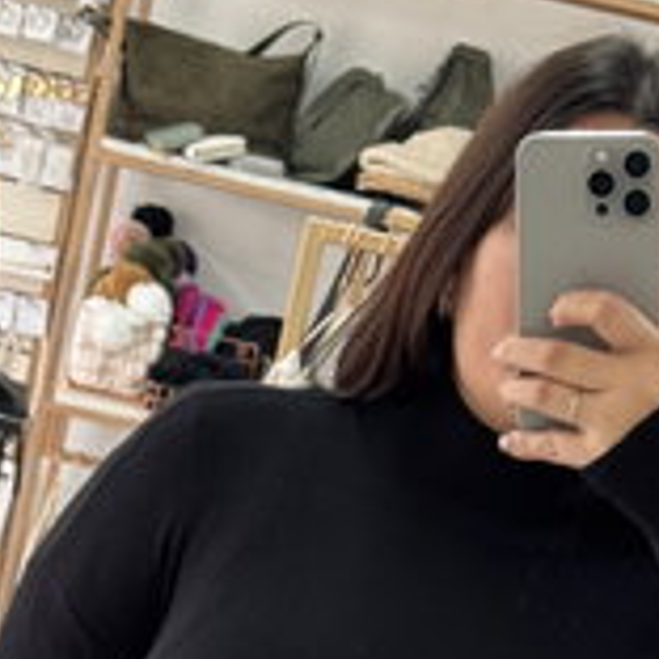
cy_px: 826
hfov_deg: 12.0
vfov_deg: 11.8
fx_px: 3123
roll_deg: -11.9
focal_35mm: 145
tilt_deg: -11.9
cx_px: 317
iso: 160
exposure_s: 1/50
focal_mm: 6.76
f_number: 1.78
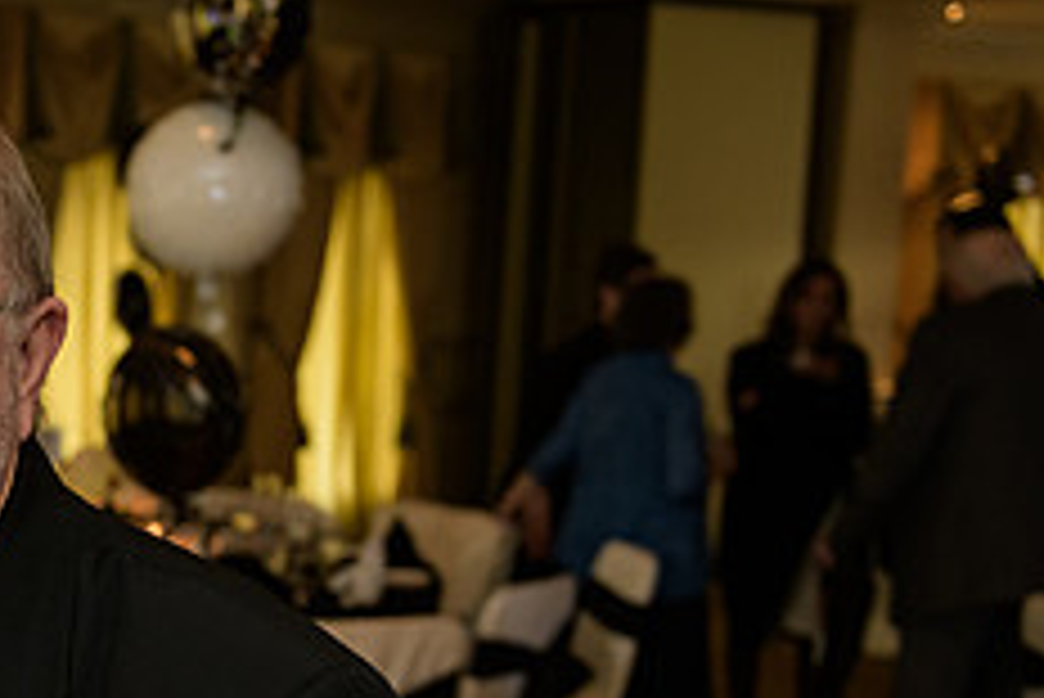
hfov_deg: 22.2
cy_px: 637
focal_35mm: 85
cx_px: -189
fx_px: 2466
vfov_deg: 15.9
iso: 1000
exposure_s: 1/125
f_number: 3.2
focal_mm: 34
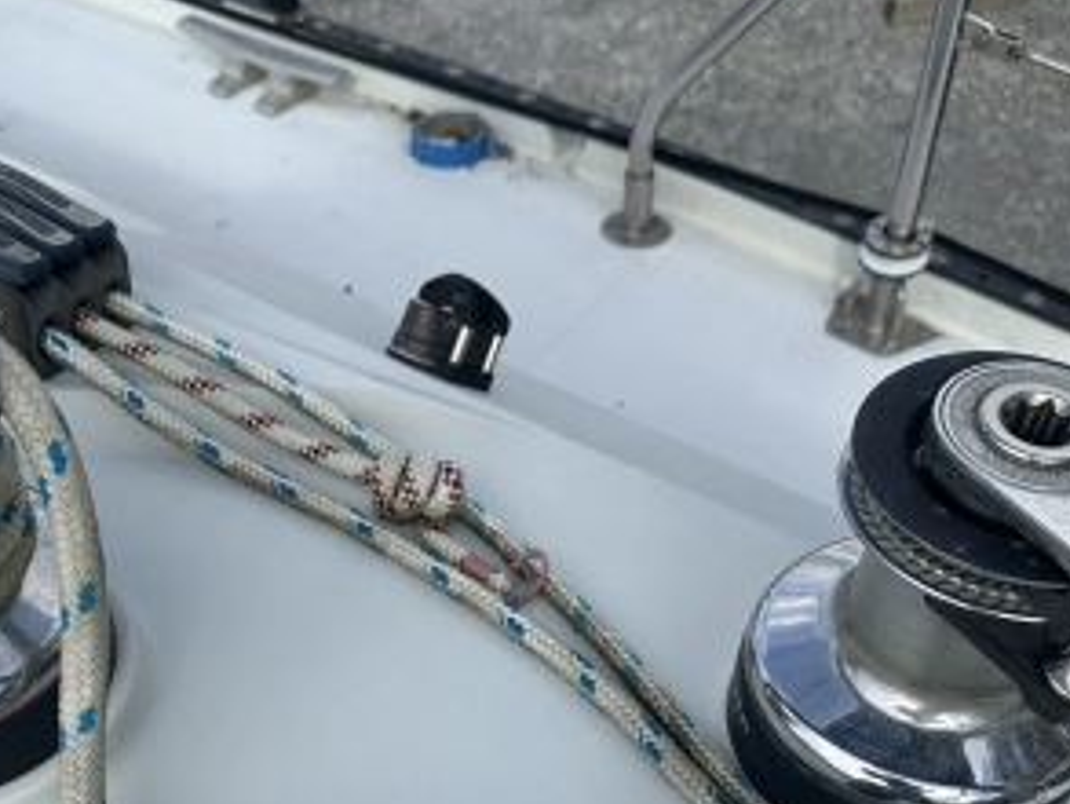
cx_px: 343
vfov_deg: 30.9
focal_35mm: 45
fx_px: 1392
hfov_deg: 41.4
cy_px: 707
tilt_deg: -51.1
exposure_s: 1/4016
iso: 80
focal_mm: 6.86
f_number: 1.78
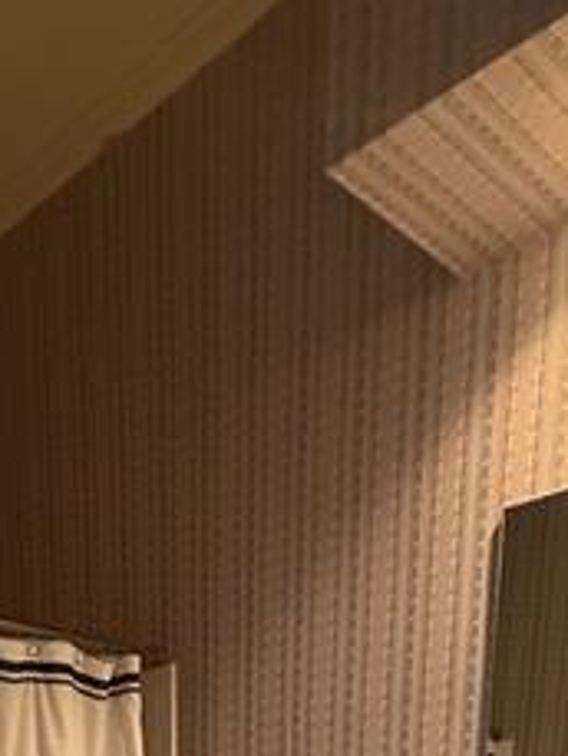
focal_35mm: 47
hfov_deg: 30.6
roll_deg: -0.3
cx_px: 175
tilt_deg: -15.0
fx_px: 1027
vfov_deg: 26.0
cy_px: 1202
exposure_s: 1/60
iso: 640
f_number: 2.2
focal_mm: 2.22
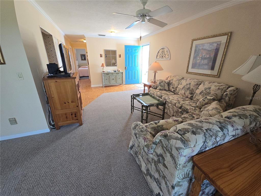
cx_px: 130
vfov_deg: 89.9
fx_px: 98
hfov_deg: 106.2
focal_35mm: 13
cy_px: 98
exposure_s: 1/60
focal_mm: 2.2
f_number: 2.2
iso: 80
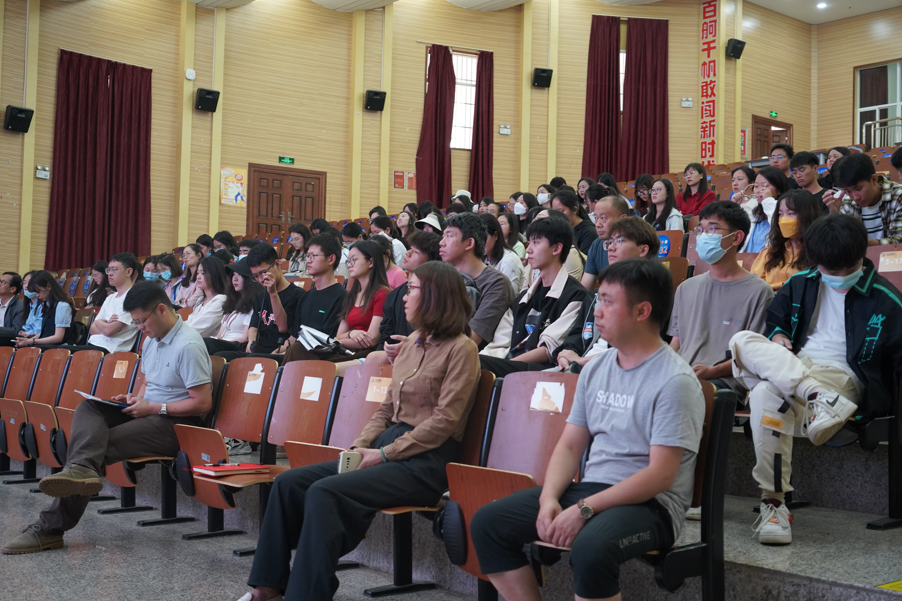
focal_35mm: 43
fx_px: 1077
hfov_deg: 45.4
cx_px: 451
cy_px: 300
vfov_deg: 31.2
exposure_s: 1/160
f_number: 4
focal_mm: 43
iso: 4000
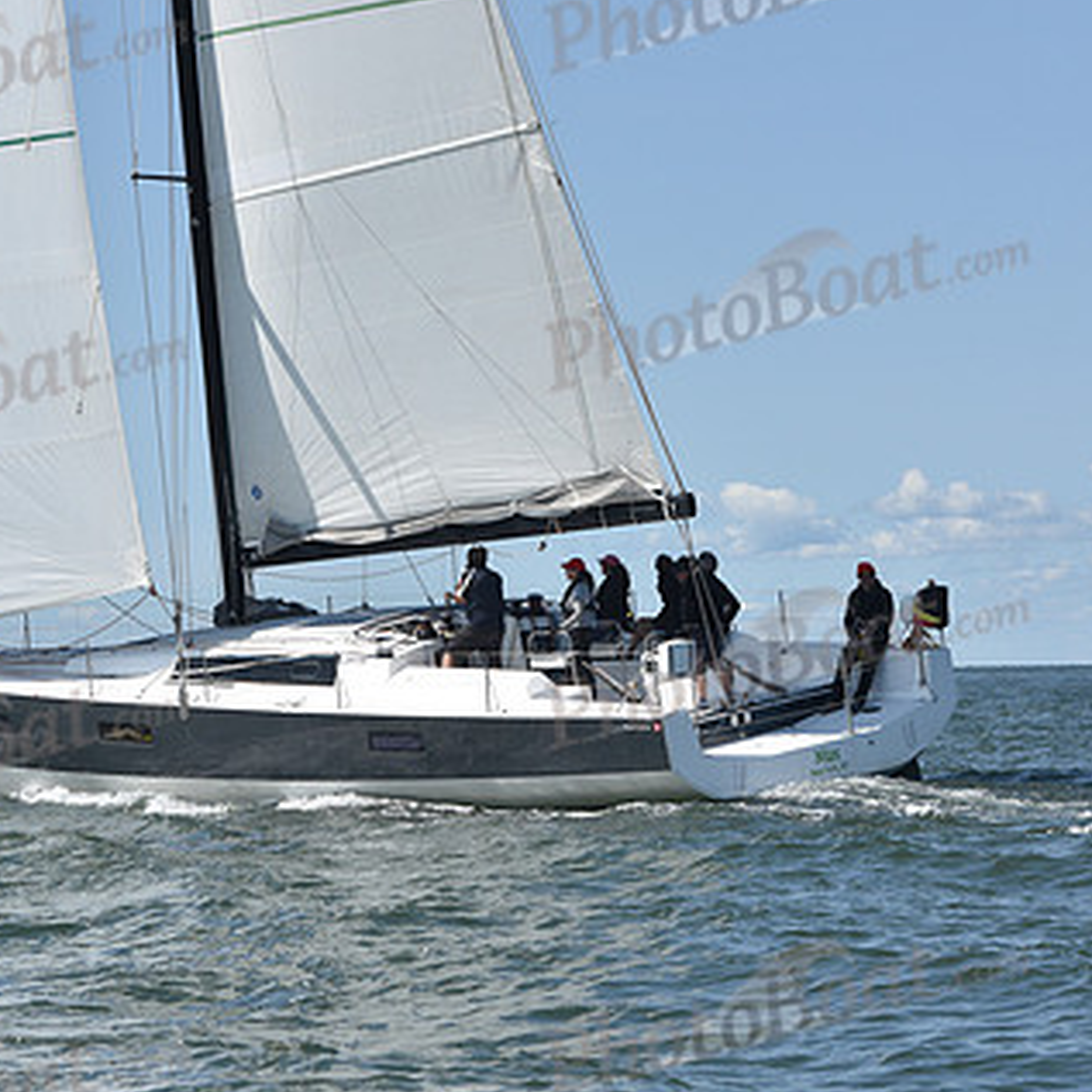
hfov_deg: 12.5
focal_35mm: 140
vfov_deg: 12.5
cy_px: 529
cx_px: 369
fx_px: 4997
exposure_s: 1/1250
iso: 250
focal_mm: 90
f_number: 9
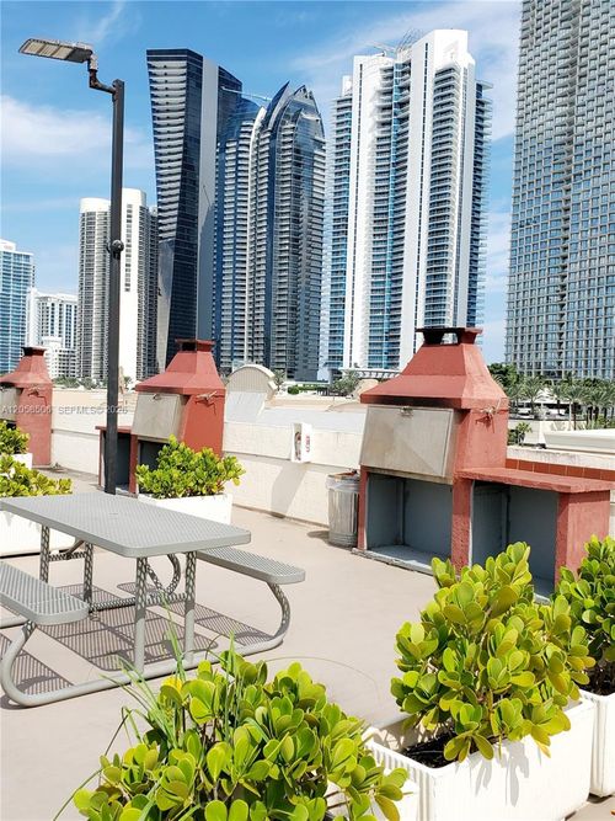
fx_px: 616
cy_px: 410
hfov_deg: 53.0
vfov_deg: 67.3
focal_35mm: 26
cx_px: 308
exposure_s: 1/2500
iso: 50
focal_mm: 4.3
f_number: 2.4
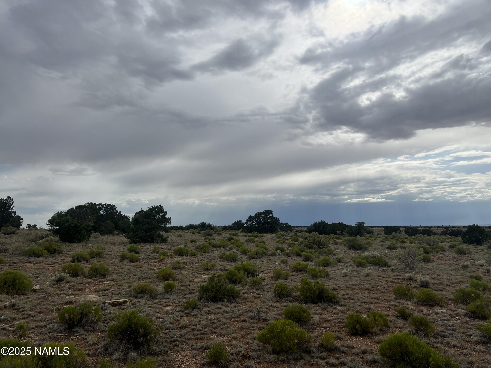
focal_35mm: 26
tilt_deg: +7.3
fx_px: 369
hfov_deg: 67.3
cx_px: 246
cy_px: 184
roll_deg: +1.3
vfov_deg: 53.1
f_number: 1.5
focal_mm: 5.7
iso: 50
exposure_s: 1/10309
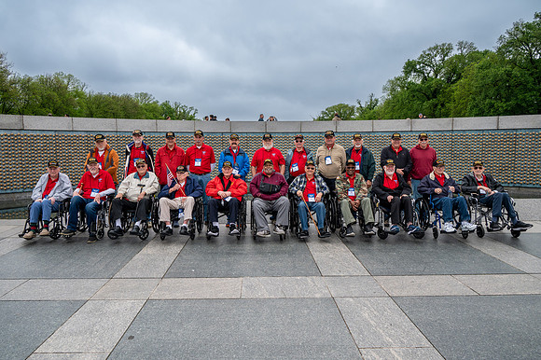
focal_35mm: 25
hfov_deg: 71.9
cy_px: 180
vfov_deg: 51.5
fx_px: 373
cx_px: 265
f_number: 8
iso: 640
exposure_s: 1/800
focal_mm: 24
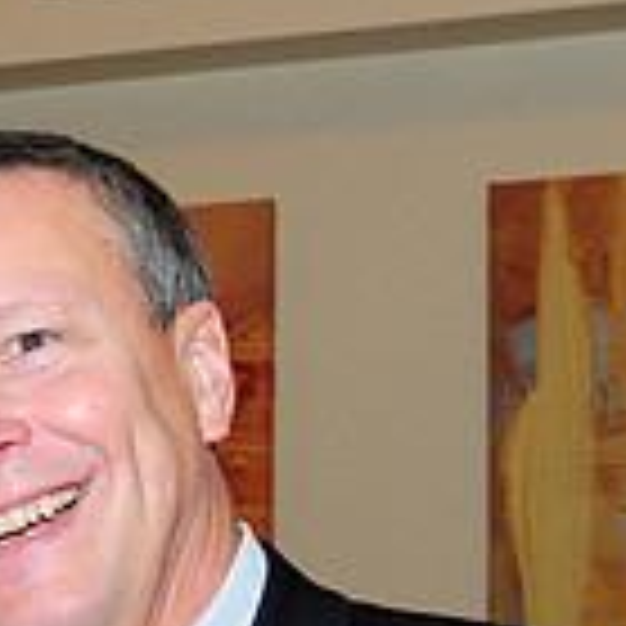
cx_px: -392
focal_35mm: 170
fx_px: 3478
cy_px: 808
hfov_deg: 9.9
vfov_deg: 10.1
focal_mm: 32
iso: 1600
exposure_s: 1/60
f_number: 7.1
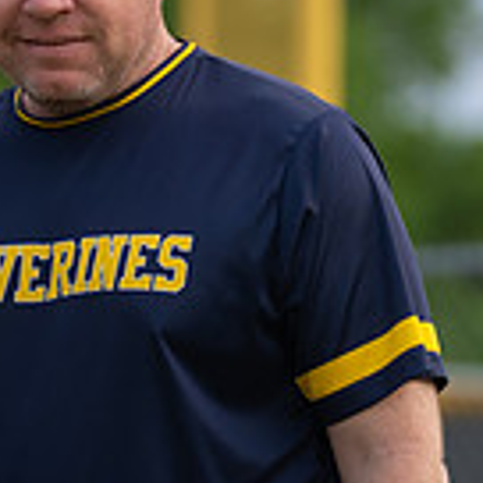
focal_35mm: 469
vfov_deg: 3.7
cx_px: -78
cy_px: 318
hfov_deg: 3.7
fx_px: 7404
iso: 250
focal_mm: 129
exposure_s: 1/320
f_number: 2.8
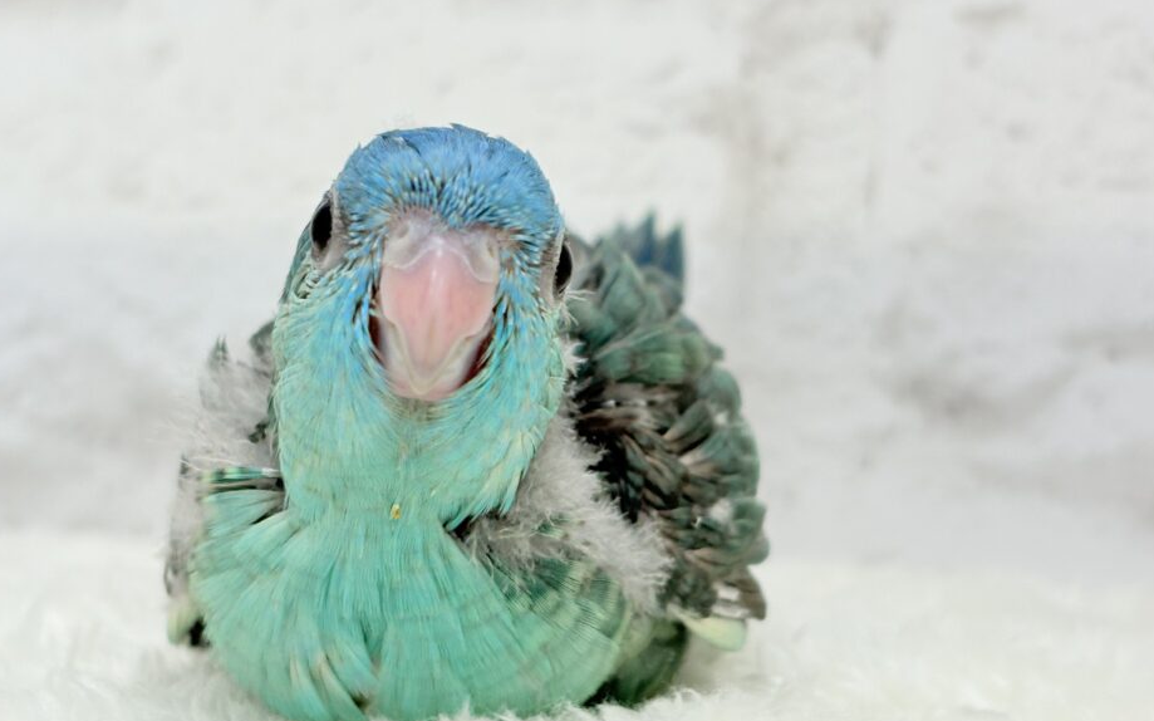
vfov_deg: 18.1
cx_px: 540
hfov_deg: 28.6
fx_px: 2264
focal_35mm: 72
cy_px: 381
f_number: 1.6
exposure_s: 1/50
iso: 40
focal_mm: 5.96
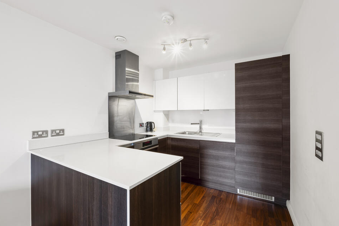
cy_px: 115
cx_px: 171
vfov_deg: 77.3
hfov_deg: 100.4
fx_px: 141
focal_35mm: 15
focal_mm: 14
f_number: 16
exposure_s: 1.3
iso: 200
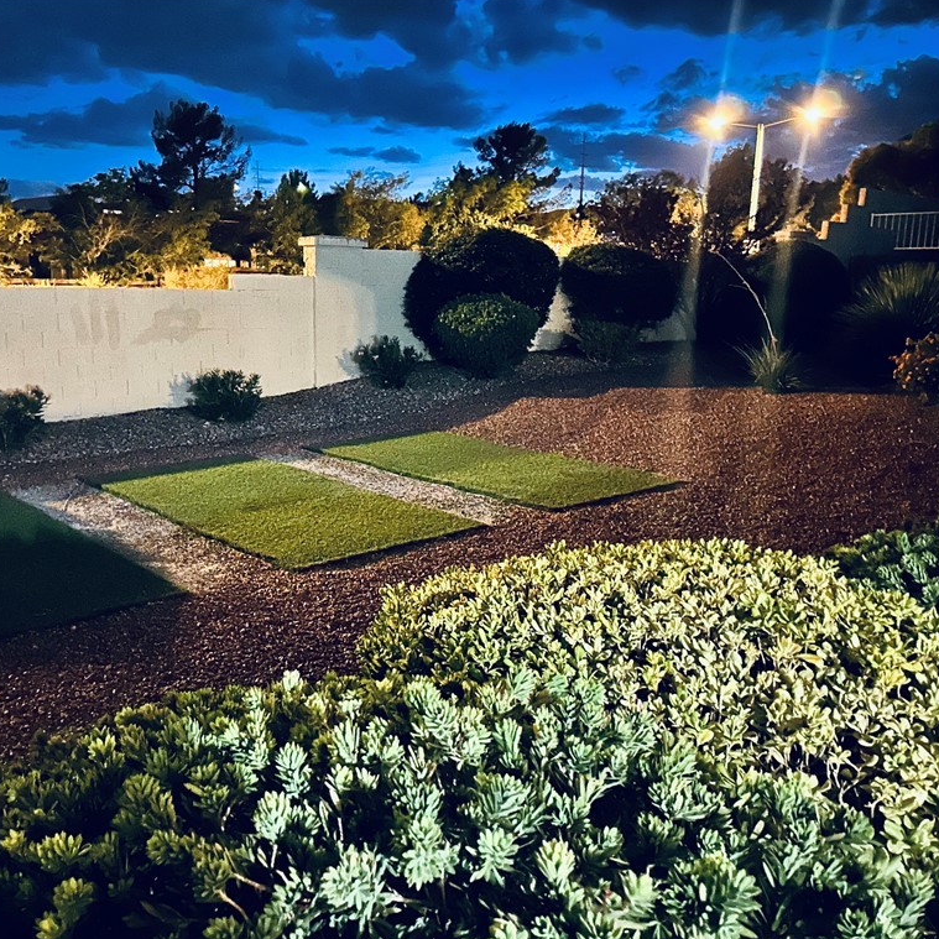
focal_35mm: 31
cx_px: 359
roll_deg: +0.0
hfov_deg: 52.0
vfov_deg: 52.5
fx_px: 951
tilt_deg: -11.2
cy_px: 470
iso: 2000
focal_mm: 5.7
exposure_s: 1/9
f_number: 1.5
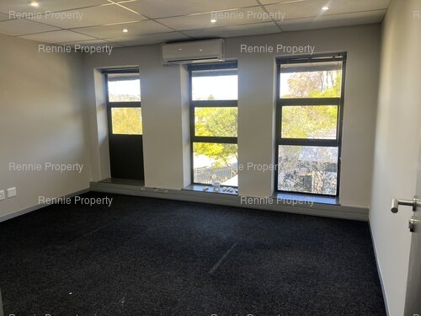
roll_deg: +0.5
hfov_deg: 67.3
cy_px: 158
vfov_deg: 53.1
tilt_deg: -9.4
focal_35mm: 26
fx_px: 316
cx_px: 210
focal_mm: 5.1
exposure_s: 1/100
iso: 125
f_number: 1.6
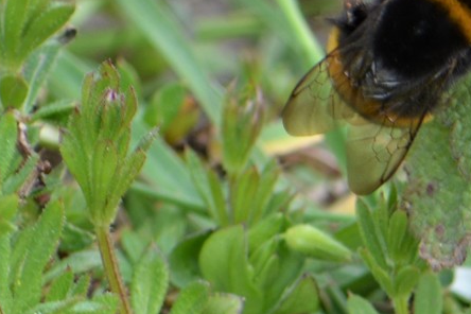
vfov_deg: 1.4
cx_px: 448
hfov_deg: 2.1
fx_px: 12716
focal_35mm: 972
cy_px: 106
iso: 220
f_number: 8
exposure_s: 1/125
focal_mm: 300
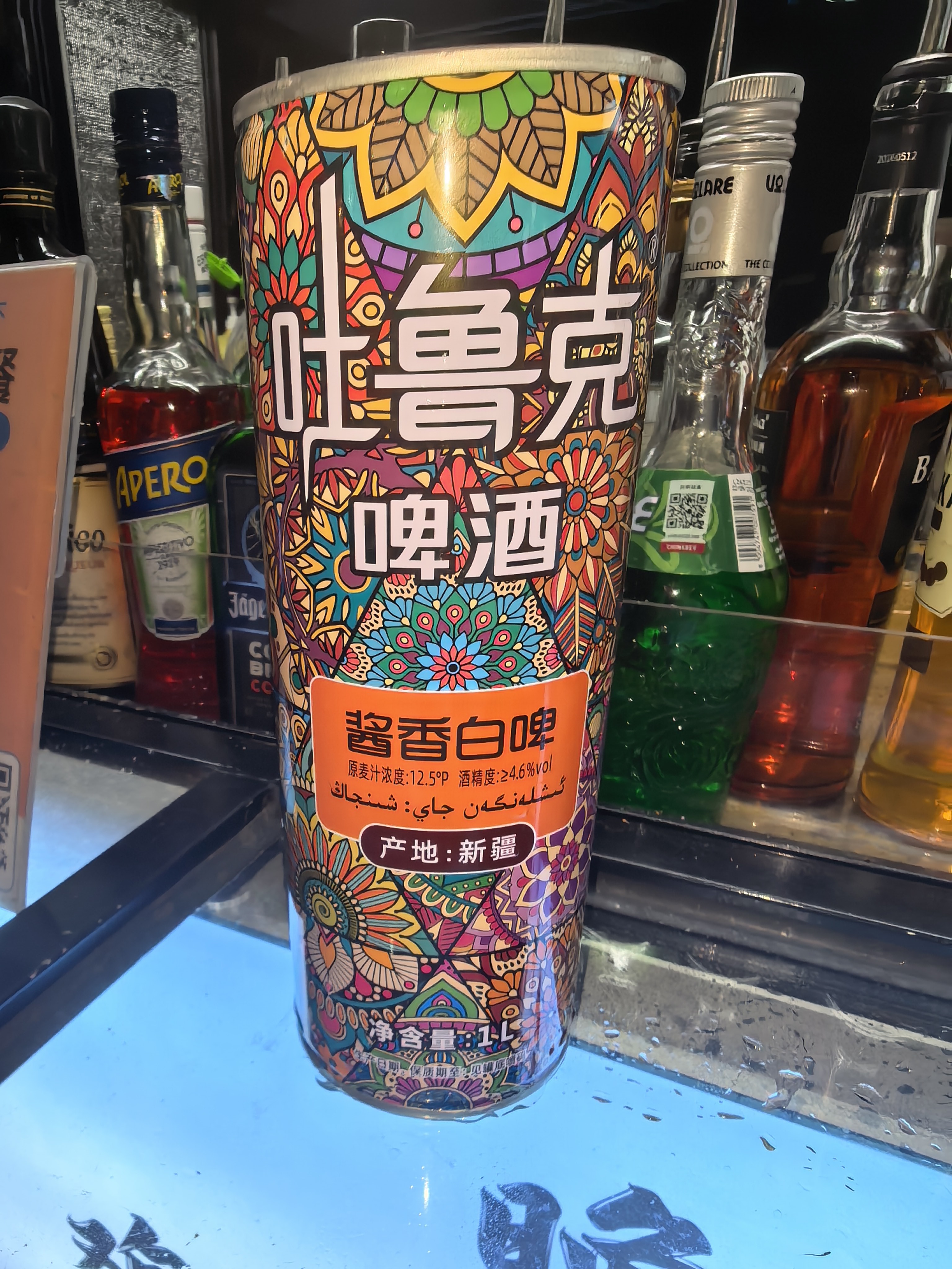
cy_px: 634
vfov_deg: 71.6
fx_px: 880
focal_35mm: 24
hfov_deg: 56.8
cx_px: 476
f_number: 2.2
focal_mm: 1.95
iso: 100
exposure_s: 1/99
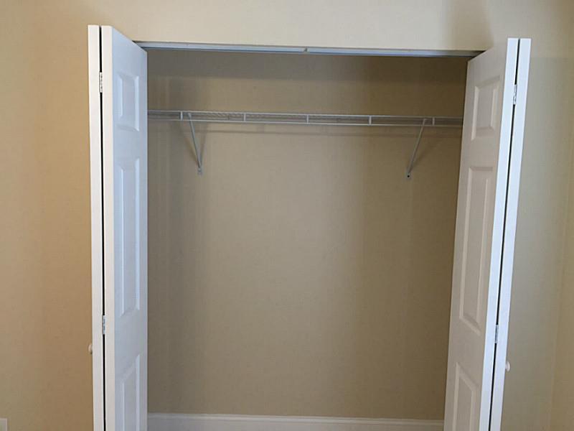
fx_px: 481
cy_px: 216
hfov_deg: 61.7
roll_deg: -2.8
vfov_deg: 48.2
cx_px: 287
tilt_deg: -4.7
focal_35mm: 29
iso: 32
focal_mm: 4.15
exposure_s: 1/15
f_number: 2.2
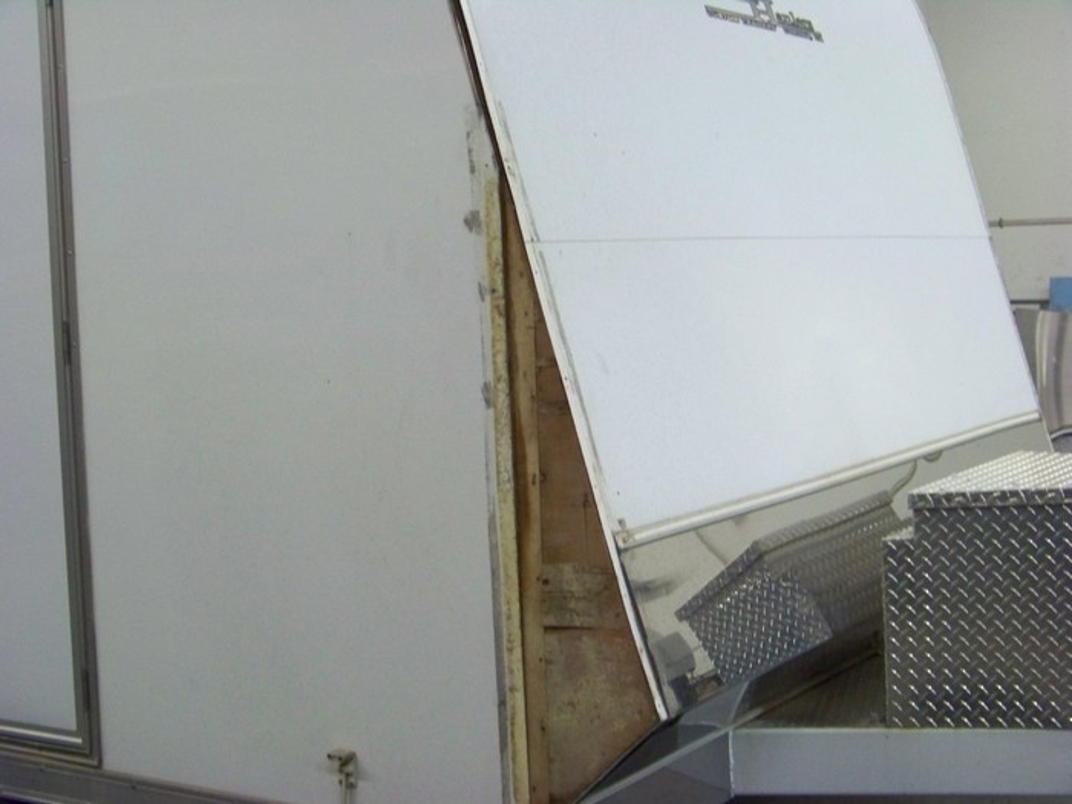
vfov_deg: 26.6
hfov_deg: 34.9
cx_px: 536
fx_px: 1703
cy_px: 402
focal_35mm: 55
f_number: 3.2
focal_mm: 9.36
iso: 393
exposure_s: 1/30
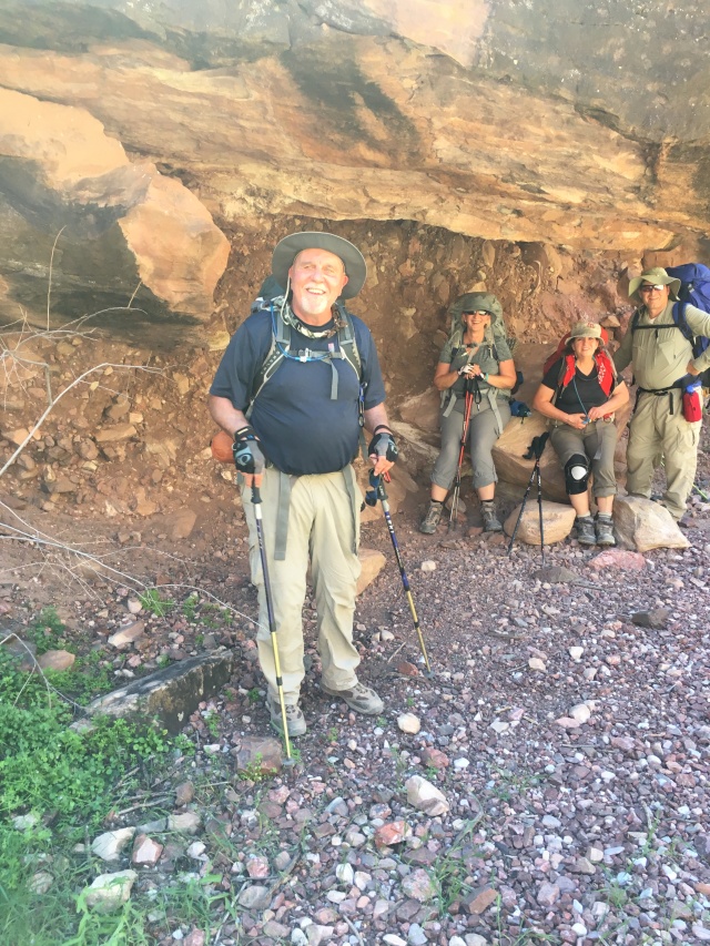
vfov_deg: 61.7
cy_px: 473
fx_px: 793
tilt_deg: -14.2
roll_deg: +4.8
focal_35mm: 29
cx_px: 355
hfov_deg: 48.2
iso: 25
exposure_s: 1/40
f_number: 2.2
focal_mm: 4.15
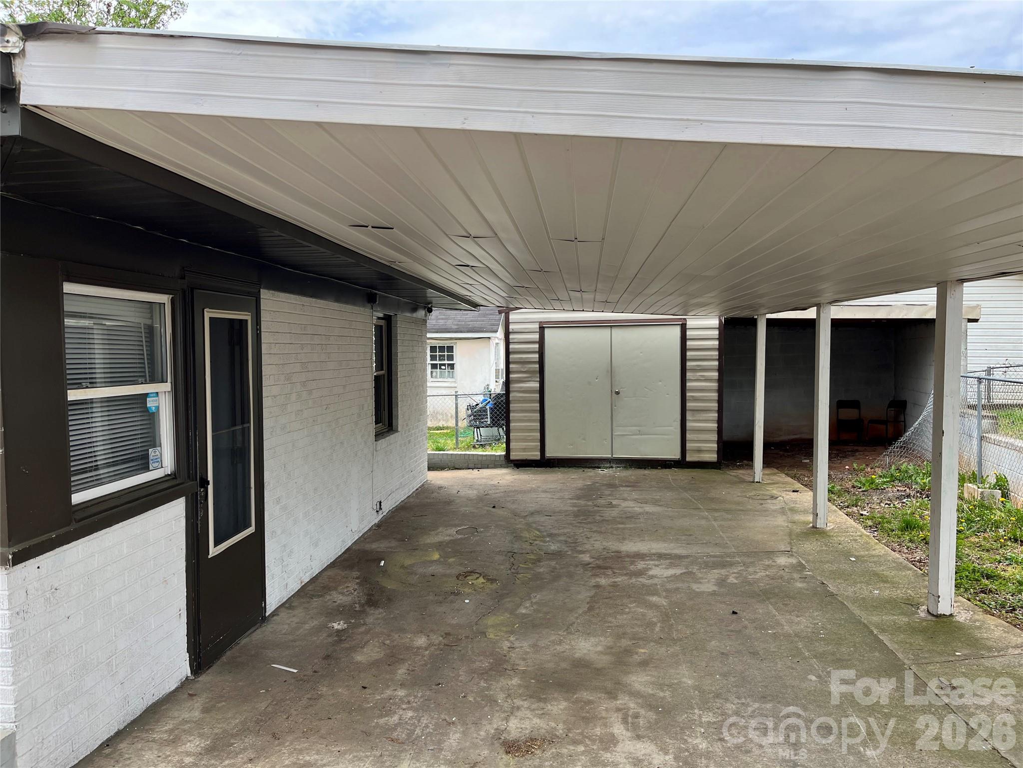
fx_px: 768
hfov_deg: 67.3
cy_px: 384
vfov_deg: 53.1
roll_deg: +0.6
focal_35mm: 26
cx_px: 512
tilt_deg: -3.9
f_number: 1.6
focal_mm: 5.1
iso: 50
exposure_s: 1/592
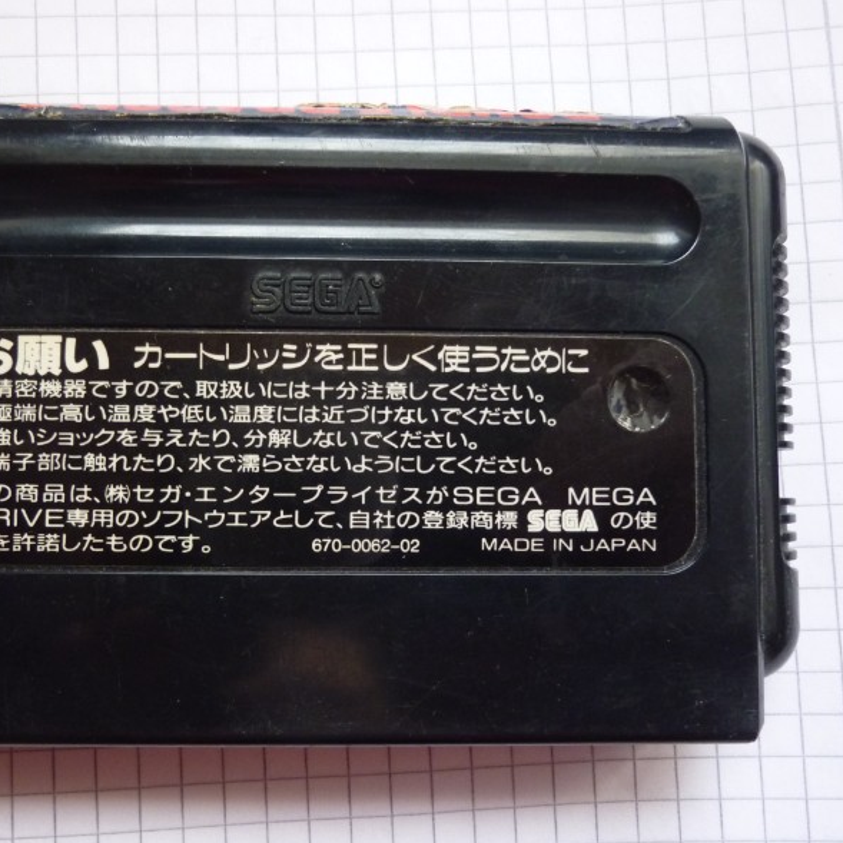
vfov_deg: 54.0
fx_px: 827
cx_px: 318
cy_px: 428
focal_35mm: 30
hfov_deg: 53.5
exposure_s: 1/30
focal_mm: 4.5
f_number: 3.3
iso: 320
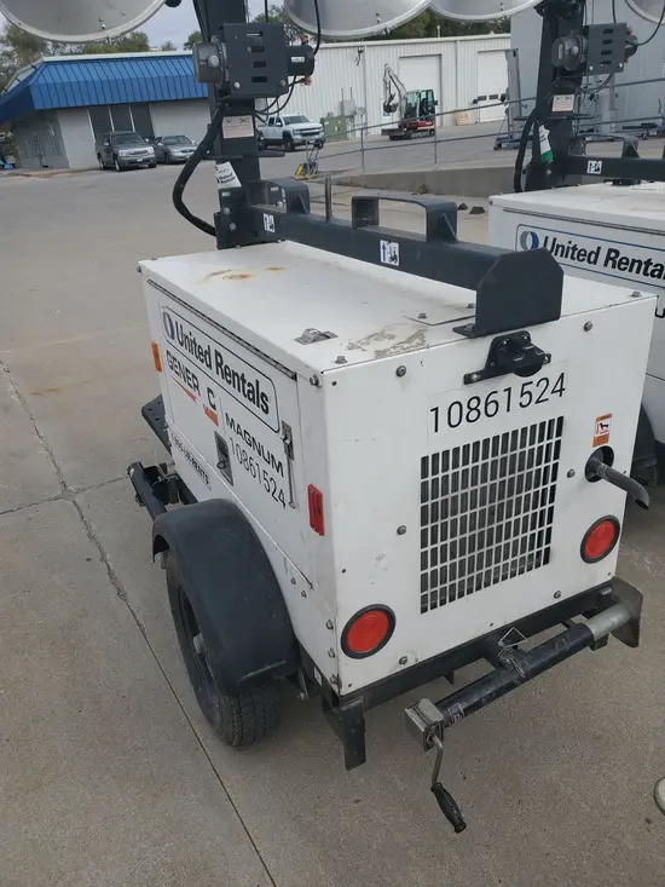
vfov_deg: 67.3
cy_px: 444
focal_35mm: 26
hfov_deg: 53.1
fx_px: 666
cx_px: 332
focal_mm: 4.3
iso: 50
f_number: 2.4
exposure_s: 1/1036
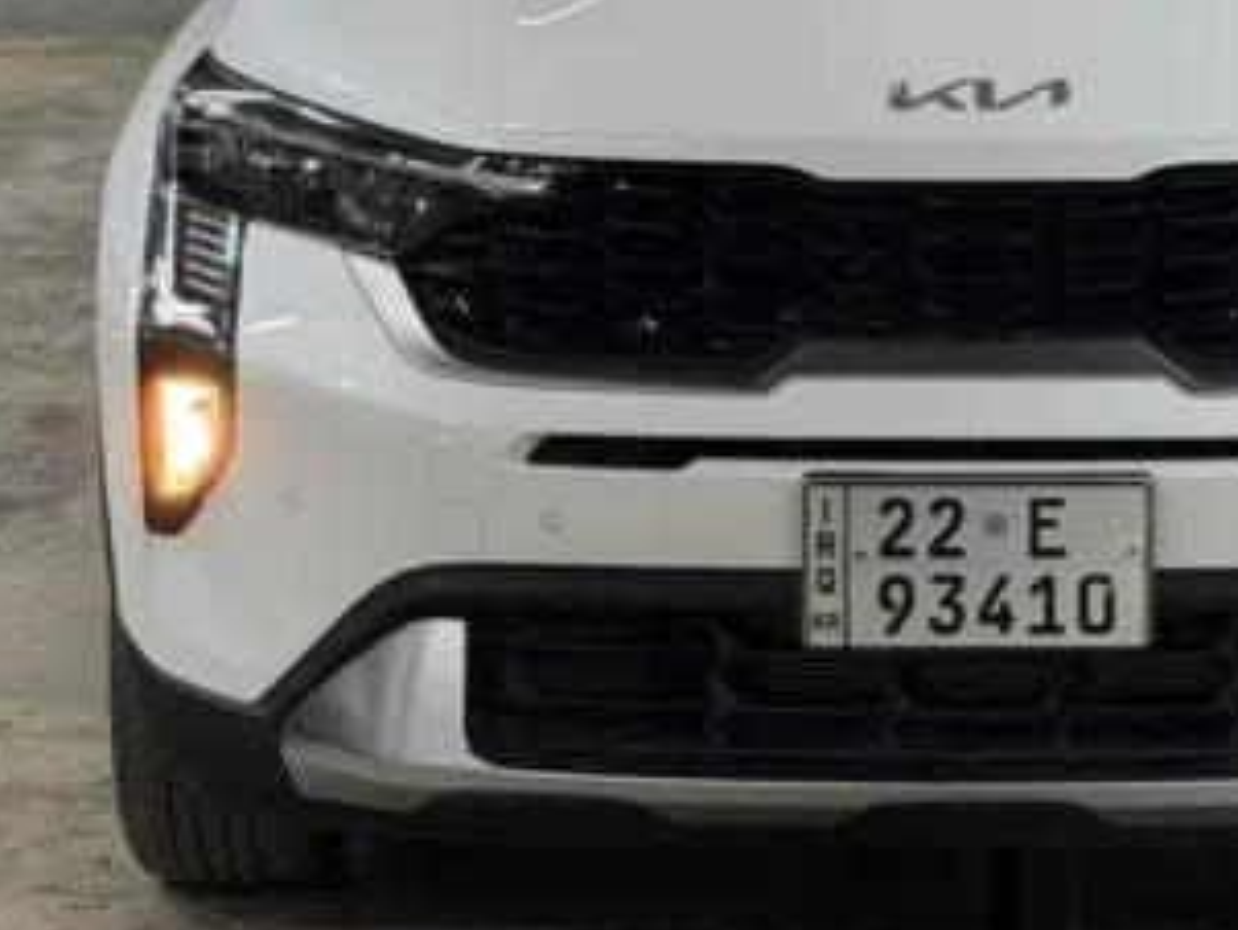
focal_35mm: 102
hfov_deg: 19.1
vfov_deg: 14.3
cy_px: 58
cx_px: 967
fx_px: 3649
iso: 125
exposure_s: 1/100
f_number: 1.78
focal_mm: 6.76
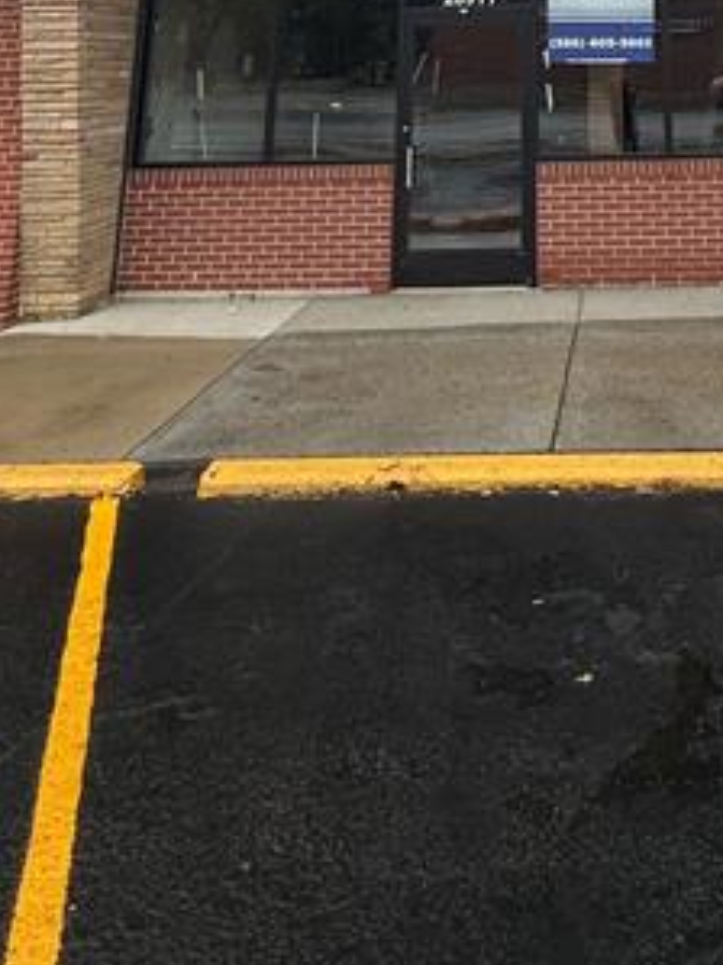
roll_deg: +0.2
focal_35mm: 36
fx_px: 1003
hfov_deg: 37.7
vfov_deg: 38.1
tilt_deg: +16.8
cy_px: -197
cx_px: 610
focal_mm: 2.22
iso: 50
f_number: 2.2
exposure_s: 1/585
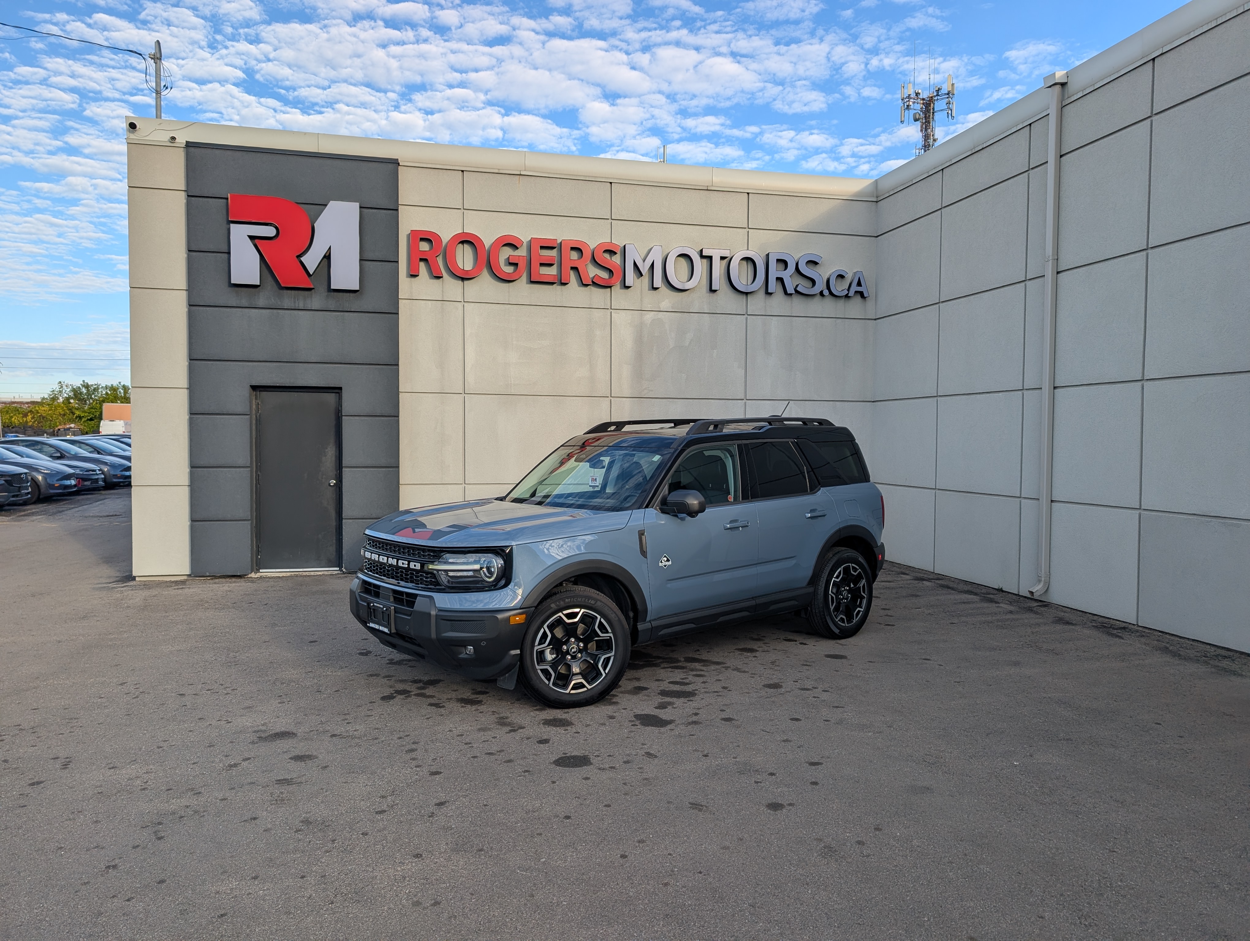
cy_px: 470
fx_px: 868
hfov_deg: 71.5
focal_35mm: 24
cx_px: 625
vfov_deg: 56.9
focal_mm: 6.9
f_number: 1.68
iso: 20
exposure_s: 1/506
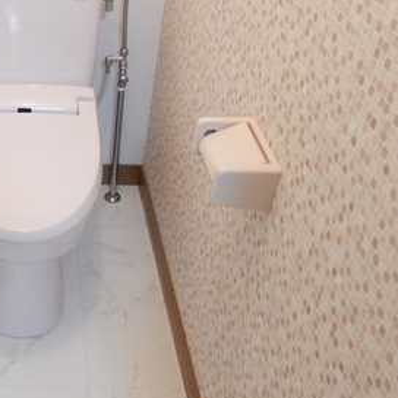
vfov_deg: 32.7
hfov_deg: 31.4
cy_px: 162
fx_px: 676
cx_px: 47
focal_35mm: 52
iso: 400
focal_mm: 4.5
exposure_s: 1/13
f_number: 3.7
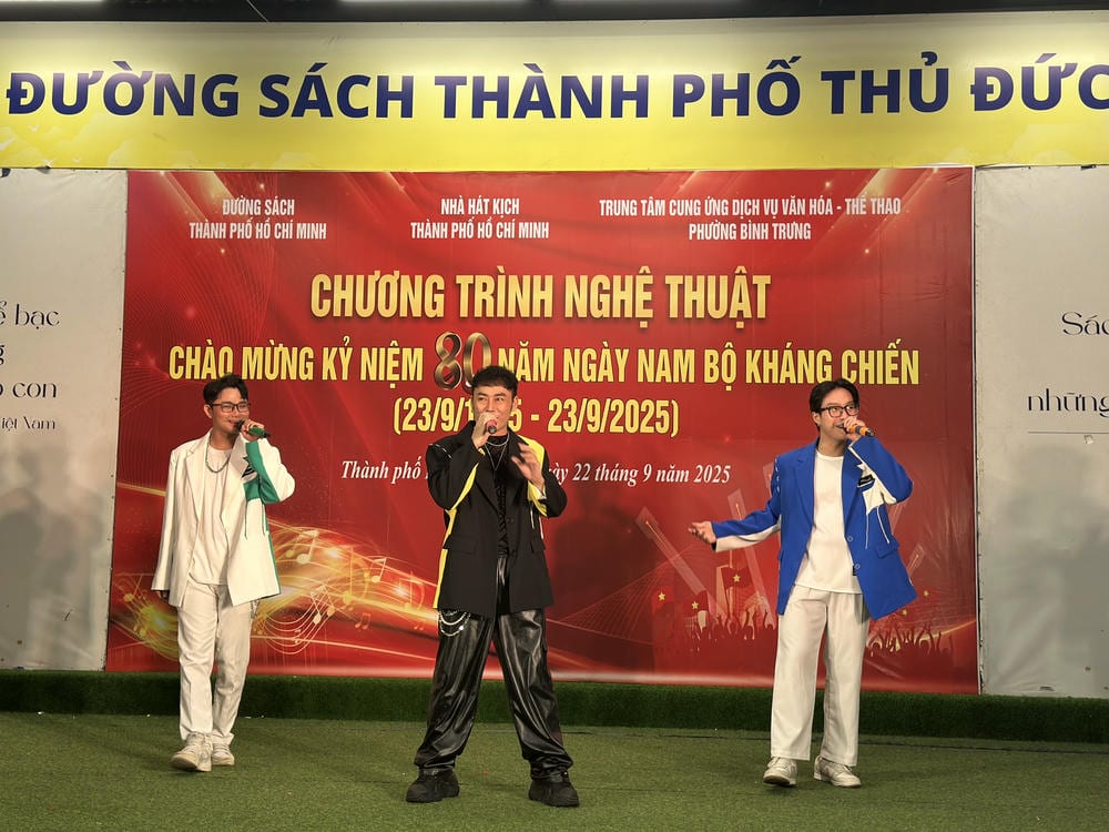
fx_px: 1538
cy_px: 416
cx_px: 554
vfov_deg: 30.3
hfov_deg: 39.7
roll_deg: -0.7
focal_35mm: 48
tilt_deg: +4.8
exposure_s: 1/100
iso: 80
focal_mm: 6.86
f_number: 1.78
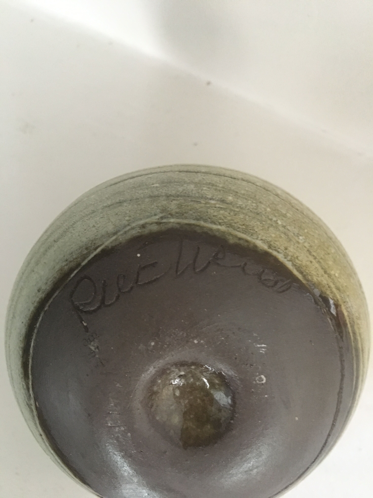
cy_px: 249
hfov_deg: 48.2
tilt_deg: -74.3
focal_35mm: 29
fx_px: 417
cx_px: 186
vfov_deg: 61.7
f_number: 2.2
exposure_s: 1/17
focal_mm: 4.15
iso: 250
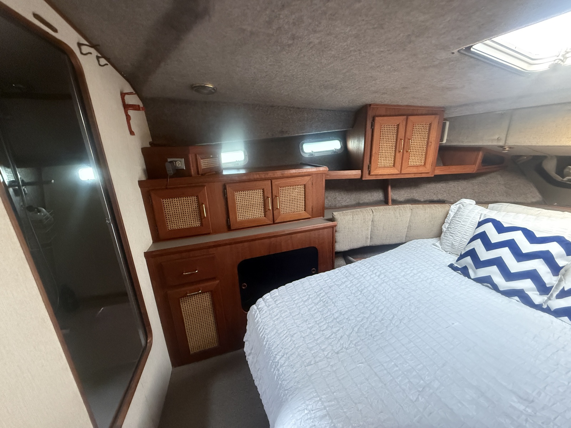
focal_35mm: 14
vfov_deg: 85.7
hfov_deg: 102.1
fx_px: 231
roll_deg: +0.4
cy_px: 214
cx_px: 286
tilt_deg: -16.5
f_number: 2.2
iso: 800
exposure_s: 1/60
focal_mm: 2.22
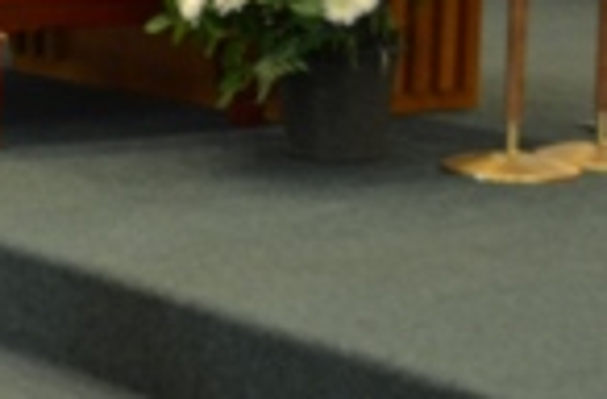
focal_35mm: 145
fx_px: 2434
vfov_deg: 9.4
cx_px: -225
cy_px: 83
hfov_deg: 13.6
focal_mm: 22
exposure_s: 1/40
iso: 800
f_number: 3.8
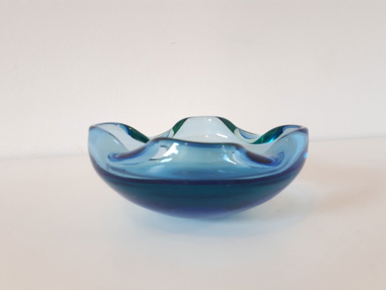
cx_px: 193
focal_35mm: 27
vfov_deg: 51.4
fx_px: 301
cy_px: 145
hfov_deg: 65.3
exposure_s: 1/33
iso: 200
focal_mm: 3.6
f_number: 1.9
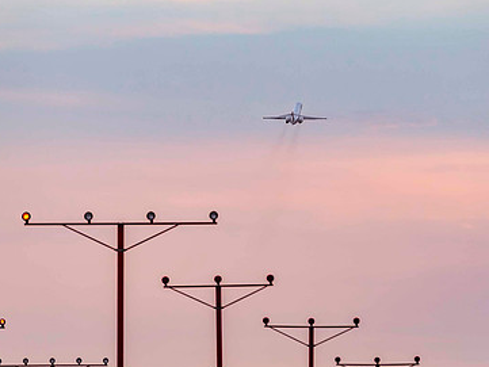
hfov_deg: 4.4
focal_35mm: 454
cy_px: 120
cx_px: 244
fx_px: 6416
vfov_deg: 3.3
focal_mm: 200
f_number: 4
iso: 400
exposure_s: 1/500
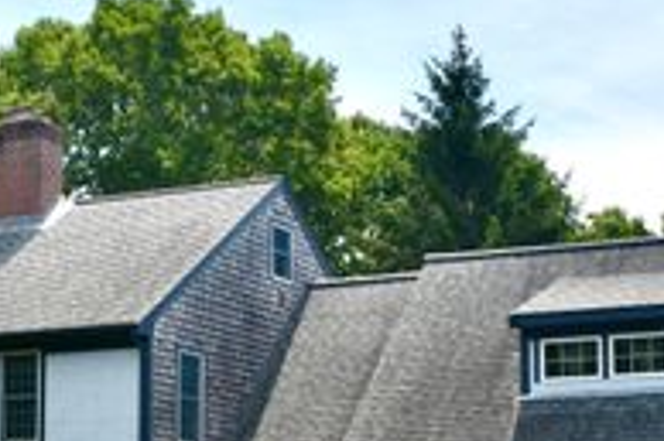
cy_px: 456
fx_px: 1566
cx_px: 270
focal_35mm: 85
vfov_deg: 15.7
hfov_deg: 23.9
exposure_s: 1/250
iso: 100
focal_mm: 22
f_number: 8
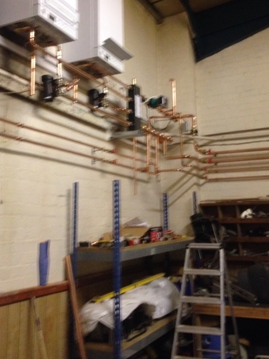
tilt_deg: +13.2
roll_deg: +1.3
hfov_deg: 32.9
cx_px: 142
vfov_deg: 42.7
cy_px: 141
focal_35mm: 44
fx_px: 456
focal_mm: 4.28
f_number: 2.4
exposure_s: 1/15
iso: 400
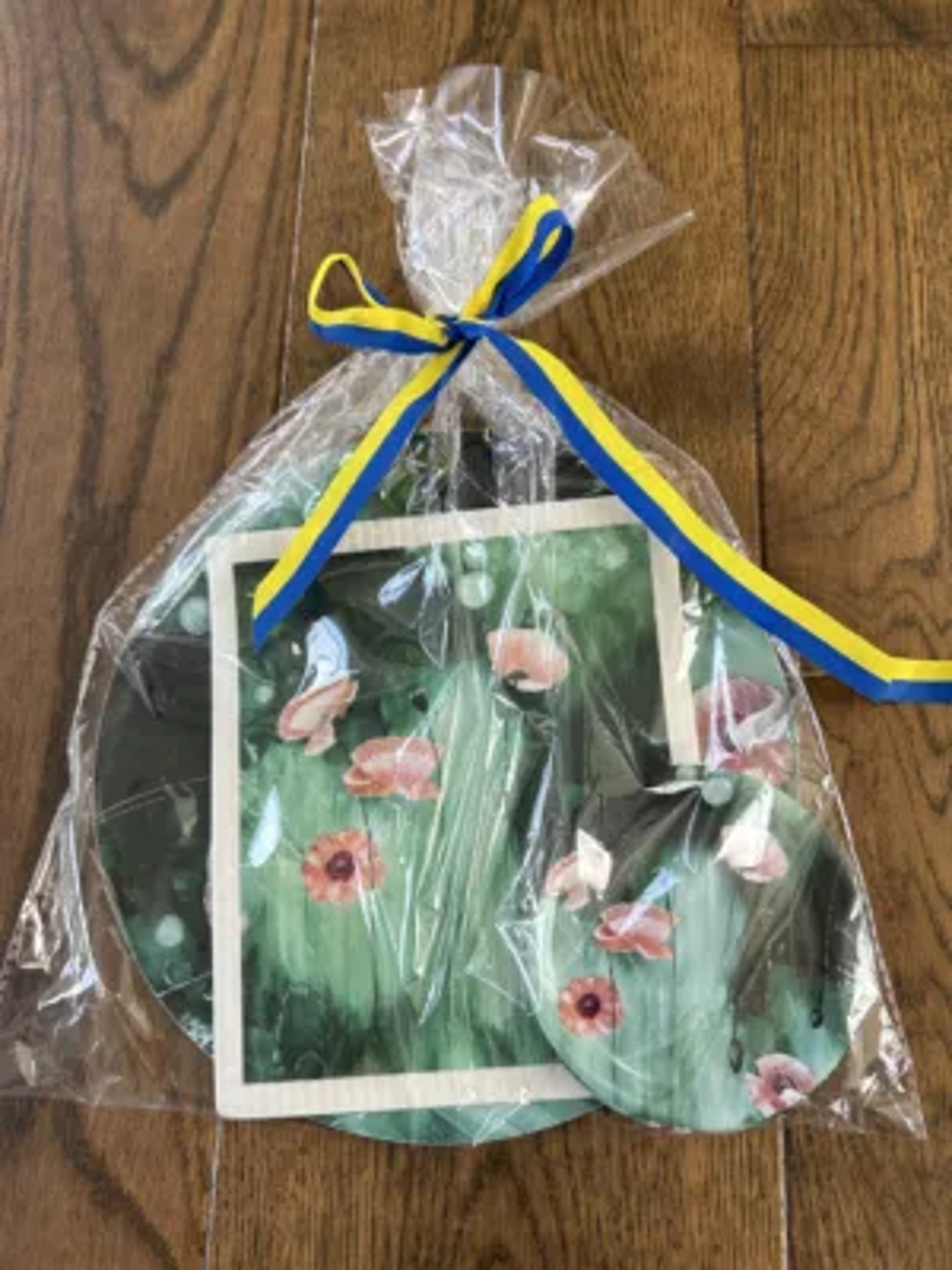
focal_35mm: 26
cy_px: 635
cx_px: 476
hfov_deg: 53.1
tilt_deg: -76.0
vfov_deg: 67.3
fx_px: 953
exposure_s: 1/177
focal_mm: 5.7
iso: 40
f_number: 1.5
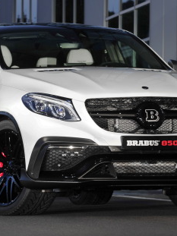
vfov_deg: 7.1
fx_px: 1897
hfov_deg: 5.3
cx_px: 69
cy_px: 103
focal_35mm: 278
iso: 200
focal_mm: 170
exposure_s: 1/1.3
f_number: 8
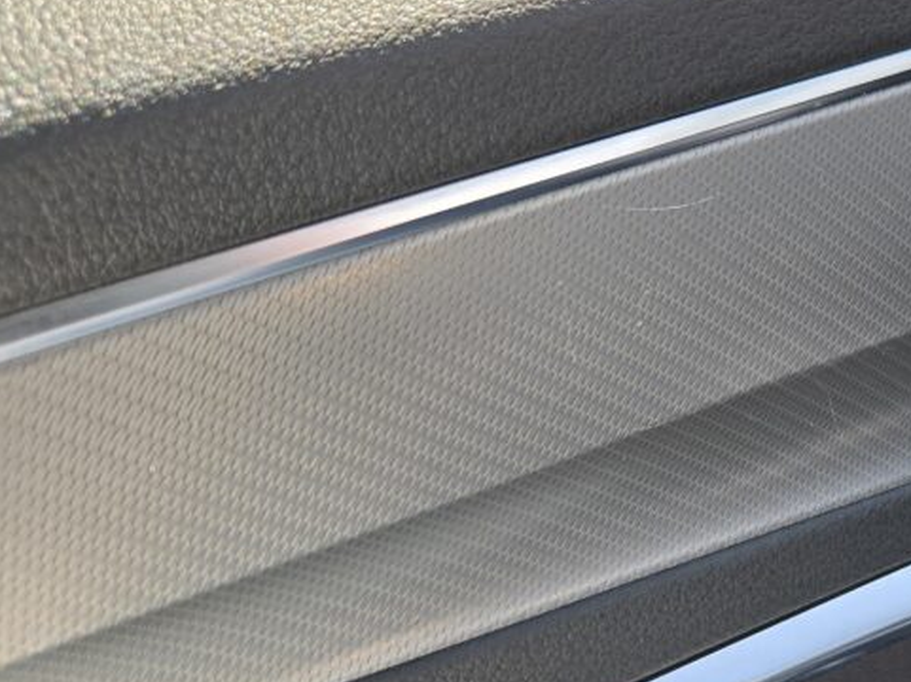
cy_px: 428
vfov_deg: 29.5
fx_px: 1289
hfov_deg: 34.4
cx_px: 964
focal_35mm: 49
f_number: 1.8
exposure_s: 1/722
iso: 80
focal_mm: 5.4
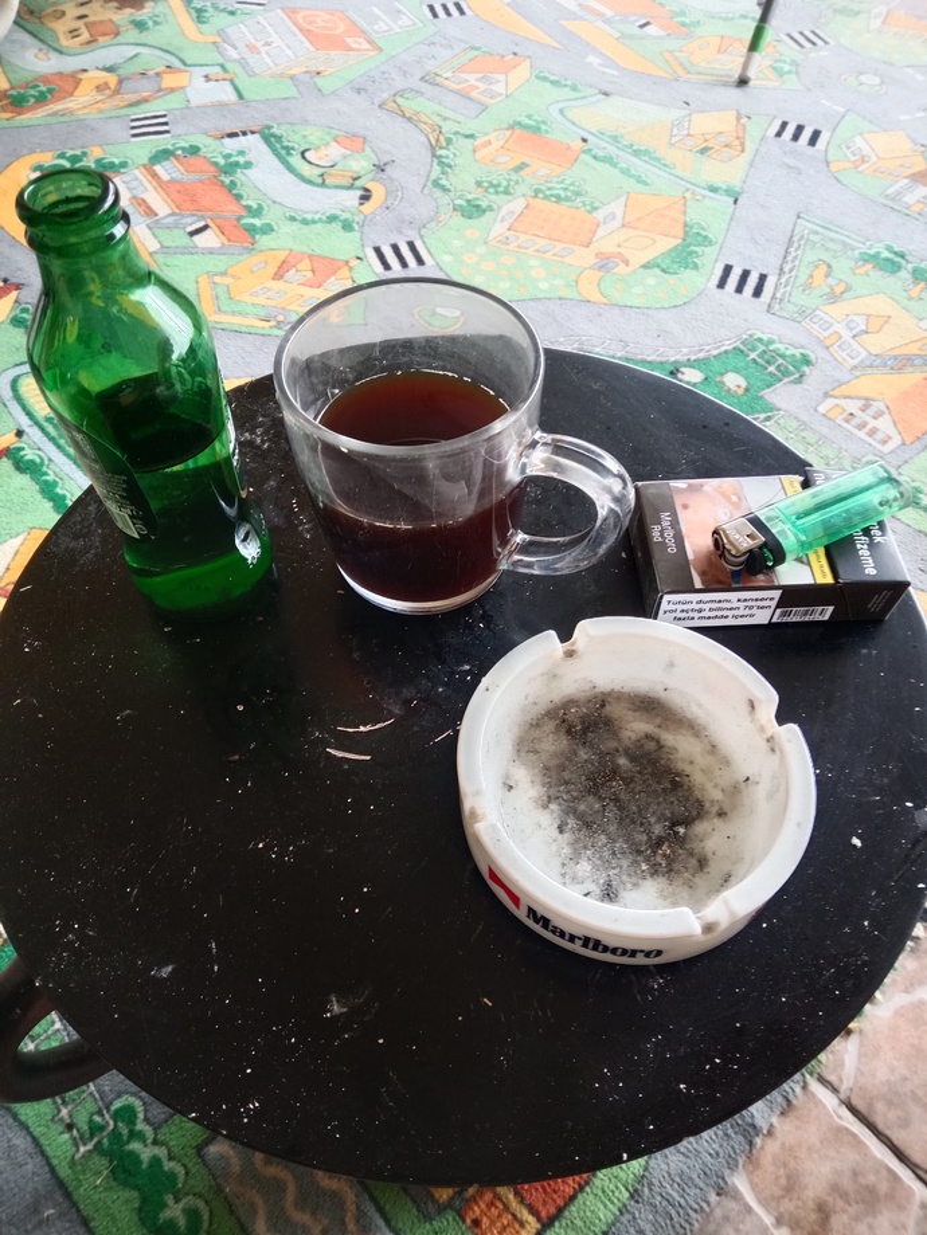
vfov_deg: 69.4
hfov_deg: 54.9
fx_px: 893
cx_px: 464
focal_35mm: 25
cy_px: 618
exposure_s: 1/33.3
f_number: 2.2
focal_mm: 3.4
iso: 242
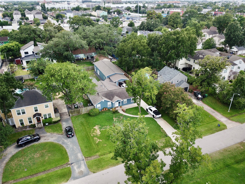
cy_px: 92
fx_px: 184
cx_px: 122
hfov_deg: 67.3
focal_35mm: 26
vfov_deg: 53.1
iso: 100
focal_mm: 4.73
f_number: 2.2
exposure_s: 1/322
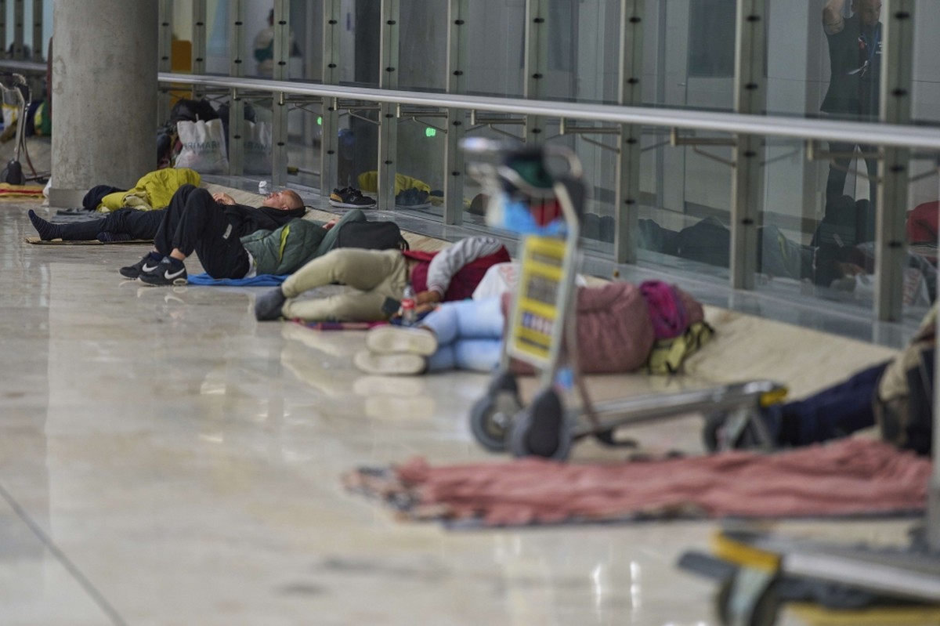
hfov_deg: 15.2
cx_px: 470
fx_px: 3523
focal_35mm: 135
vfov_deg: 10.2
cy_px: 313
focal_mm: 135
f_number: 1.8
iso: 2000
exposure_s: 1/400
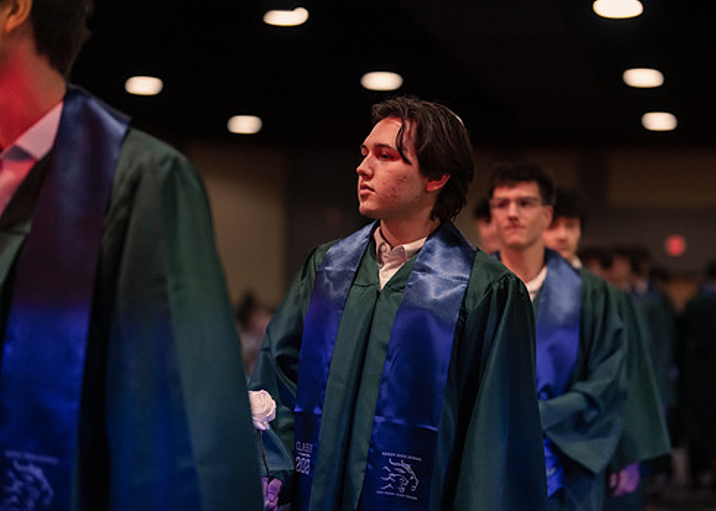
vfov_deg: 22.6
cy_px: 259
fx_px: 1281
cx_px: 420
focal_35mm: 63
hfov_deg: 31.2
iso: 1250
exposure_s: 1/500
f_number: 1.2
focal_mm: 50
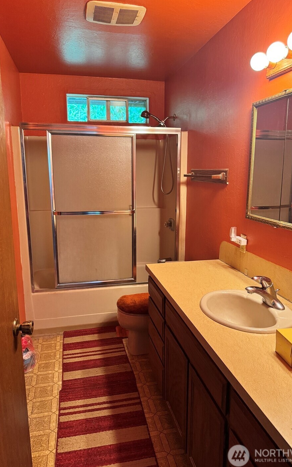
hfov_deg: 47.6
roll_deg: +0.6
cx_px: 150
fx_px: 331
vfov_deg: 70.4
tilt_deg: -10.8
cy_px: 232
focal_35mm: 26
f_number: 1.78
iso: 640
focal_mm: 6.76
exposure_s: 1/60
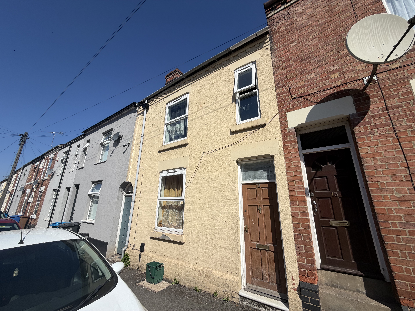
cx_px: 208
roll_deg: -0.4
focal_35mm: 14
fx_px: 168
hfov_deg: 102.1
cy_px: 156
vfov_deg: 85.7
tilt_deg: +18.8
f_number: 2.2
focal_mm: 2.22
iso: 20
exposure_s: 1/1497
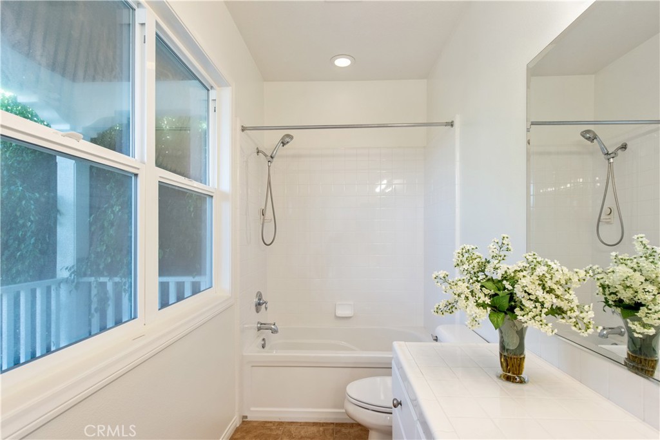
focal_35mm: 18
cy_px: 220
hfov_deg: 90.0
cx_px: 330
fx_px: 330
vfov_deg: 67.4
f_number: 5.6
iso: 400
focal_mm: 18
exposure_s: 1/125
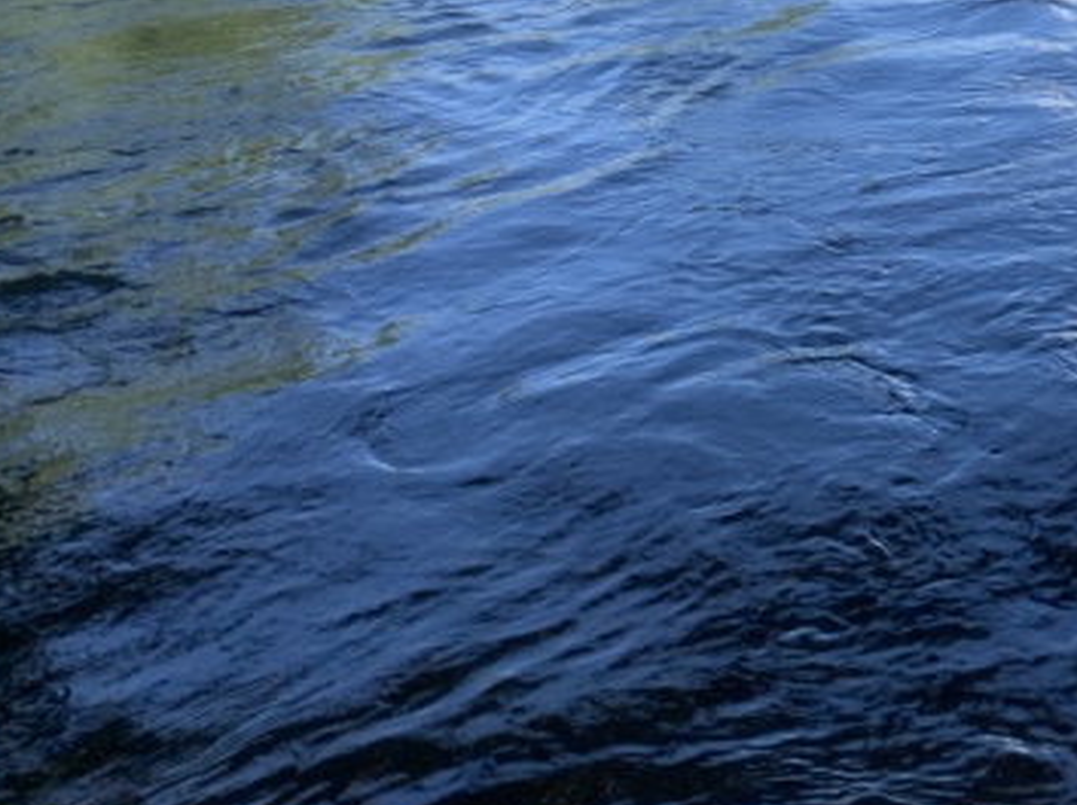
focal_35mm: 59
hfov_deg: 31.1
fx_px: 1834
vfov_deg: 23.2
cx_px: 985
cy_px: -88
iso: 25
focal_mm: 4.25
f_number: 1.8
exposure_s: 1/716
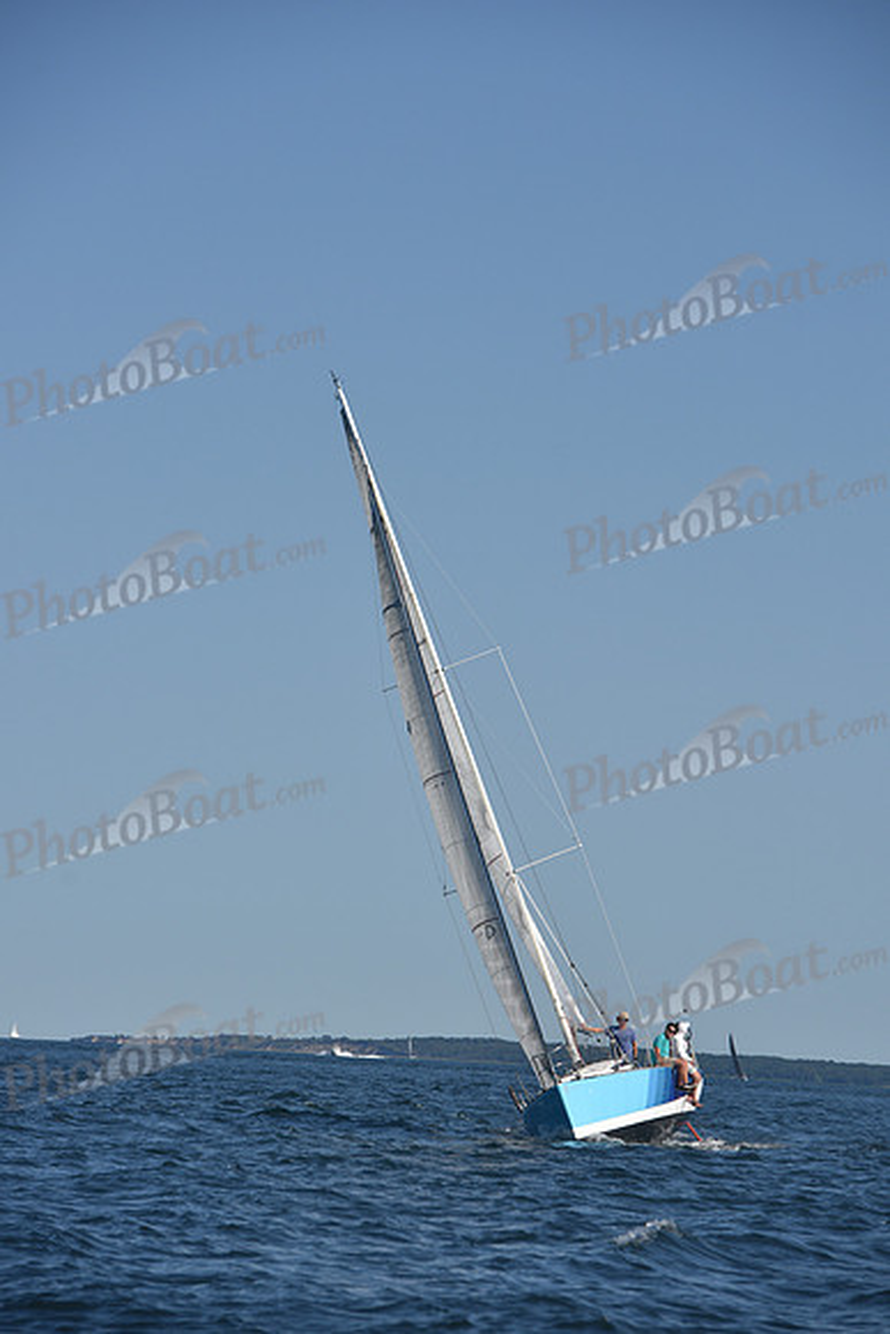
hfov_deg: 9.8
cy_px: 667
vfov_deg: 14.7
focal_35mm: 140
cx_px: 445
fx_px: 5188
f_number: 6.3
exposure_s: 1/1000
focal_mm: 140
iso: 250
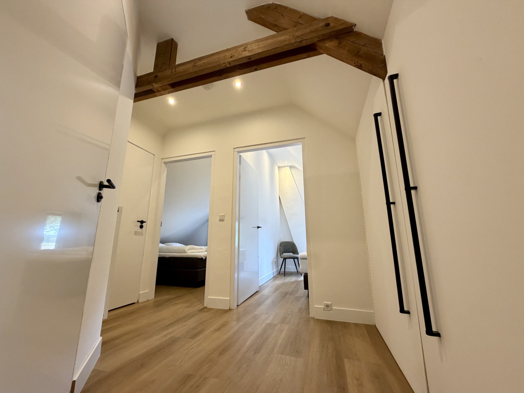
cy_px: 196
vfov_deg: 85.7
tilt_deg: +12.3
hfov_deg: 102.1
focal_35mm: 14
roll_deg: +0.8
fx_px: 212
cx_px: 262
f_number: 2.2
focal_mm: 2.22
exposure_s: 1/100
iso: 250
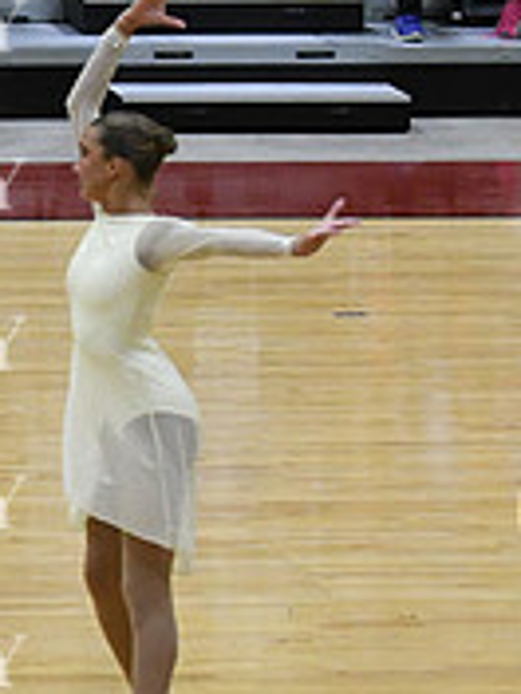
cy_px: 582
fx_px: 6683
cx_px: -545
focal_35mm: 333
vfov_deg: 5.9
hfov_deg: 4.4
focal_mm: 70
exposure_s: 1/500
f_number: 4
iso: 5000
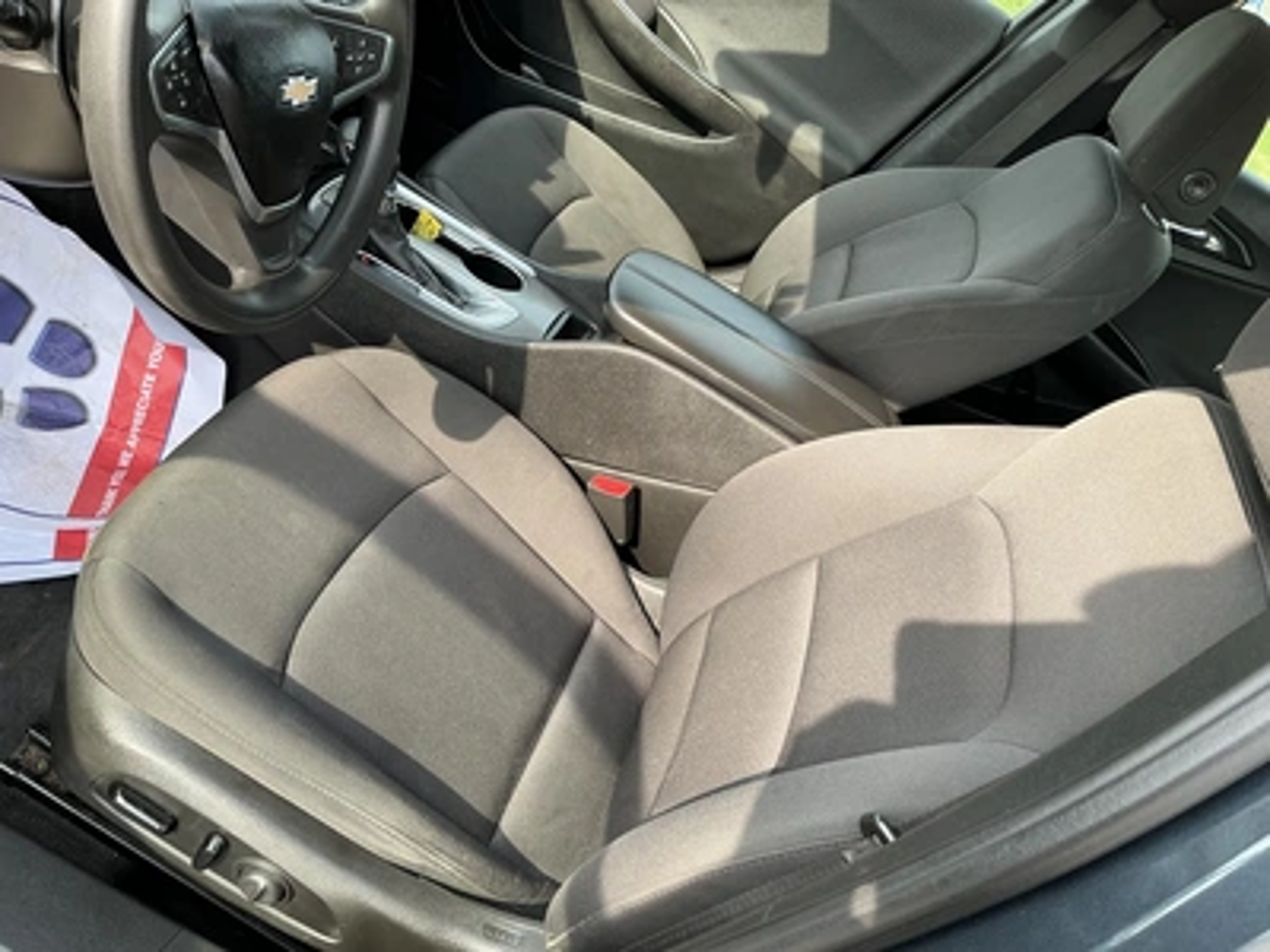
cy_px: 476
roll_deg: -37.8
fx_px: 1027
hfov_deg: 63.4
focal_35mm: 28
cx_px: 635
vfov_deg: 49.7
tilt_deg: -36.3
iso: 20
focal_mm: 3
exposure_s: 1/122
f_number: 1.8
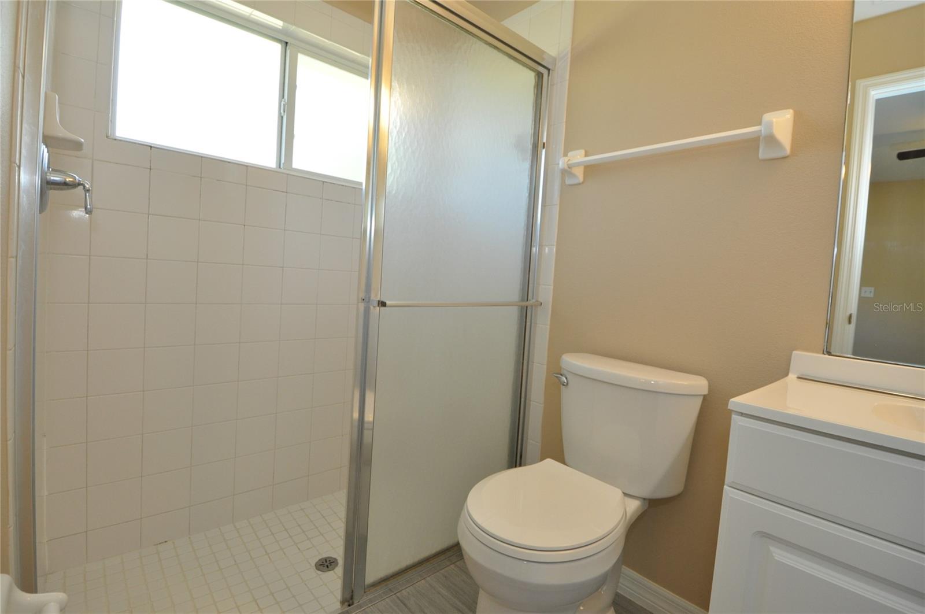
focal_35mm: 16
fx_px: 423
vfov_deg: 71.9
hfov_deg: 95.1
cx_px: 462
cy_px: 307
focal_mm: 11
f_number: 5.6
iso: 800
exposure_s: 1/60
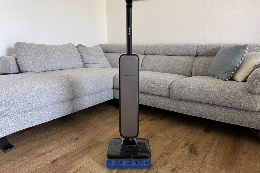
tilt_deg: -8.2
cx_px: 133
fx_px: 188
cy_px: 73
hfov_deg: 69.4
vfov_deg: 49.4
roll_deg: +0.1
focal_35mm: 26
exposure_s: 1/90
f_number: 1.78
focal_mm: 6.76
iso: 200
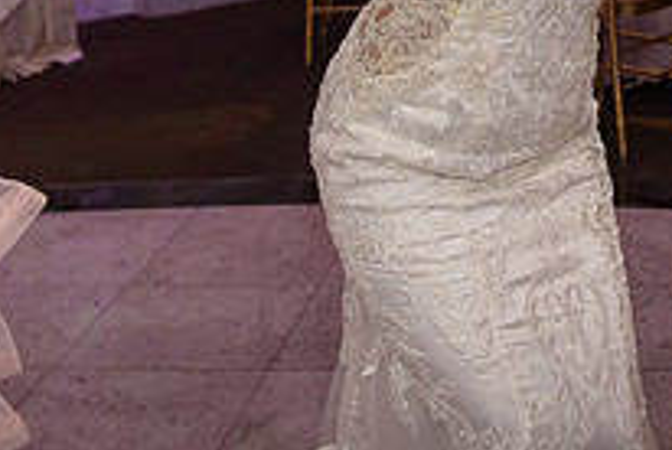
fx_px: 1682
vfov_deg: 14.5
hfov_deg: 21.8
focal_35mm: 90
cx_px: 675
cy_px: -168
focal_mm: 32
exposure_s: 1/125
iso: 1600
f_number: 3.2
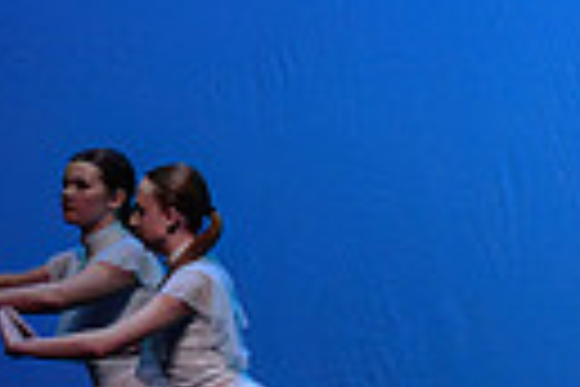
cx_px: 1093
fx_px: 6976
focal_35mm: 433
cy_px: 286
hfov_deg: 4.7
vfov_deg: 3.2
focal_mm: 95
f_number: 2.8
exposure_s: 1/500
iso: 1600
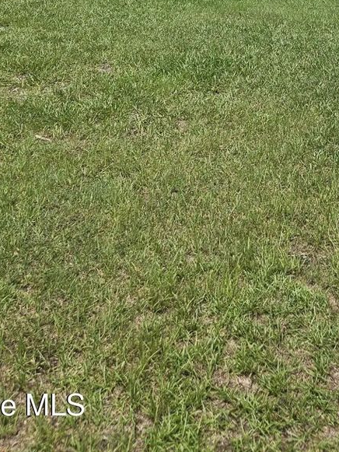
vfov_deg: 30.6
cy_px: -77
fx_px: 705
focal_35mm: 54
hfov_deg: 26.7
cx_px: 257
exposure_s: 1/3829
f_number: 1.8
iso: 25
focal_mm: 5.4
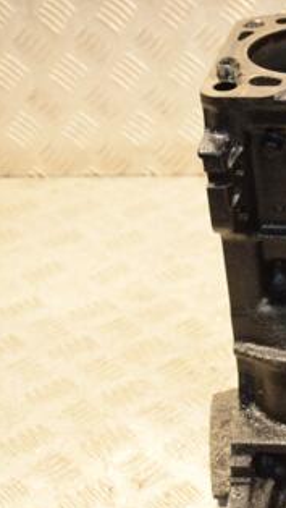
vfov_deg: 23.7
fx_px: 1211
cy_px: 269
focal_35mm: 90
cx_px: 404
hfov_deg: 12.9
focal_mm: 30
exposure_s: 1/160
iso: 800
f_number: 5
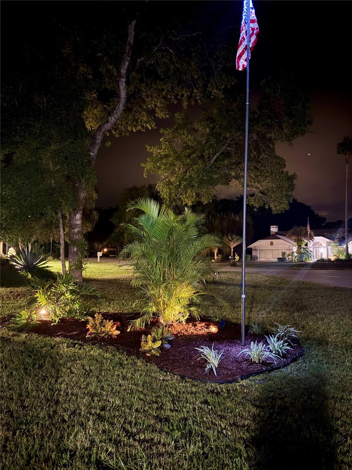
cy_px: 235
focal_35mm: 24
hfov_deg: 56.8
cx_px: 176
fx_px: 325
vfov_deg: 71.6
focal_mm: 6.76
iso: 2500
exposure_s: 1/5
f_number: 1.78
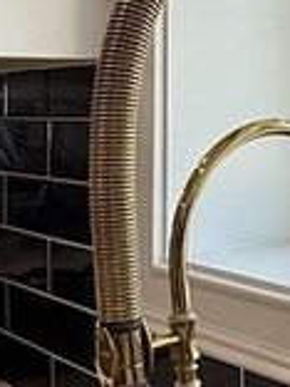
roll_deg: -0.2
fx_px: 1084
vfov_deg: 20.2
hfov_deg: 15.2
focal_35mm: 97
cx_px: 198
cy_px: 198
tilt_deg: -3.7
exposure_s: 1/120
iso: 64
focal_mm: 2.22
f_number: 2.2
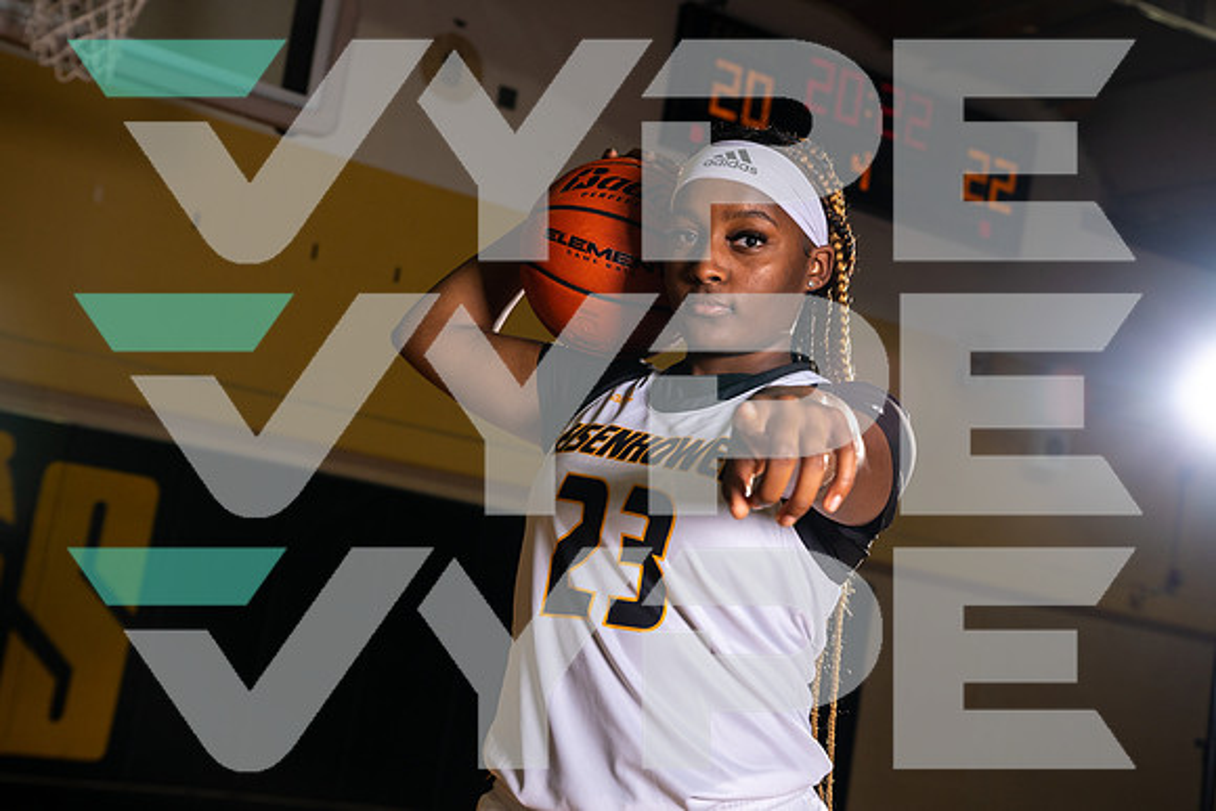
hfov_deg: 35.6
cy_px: 406
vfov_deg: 24.2
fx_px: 1892
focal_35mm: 56
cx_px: 608
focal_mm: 56
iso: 320
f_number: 6.3
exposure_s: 1/400
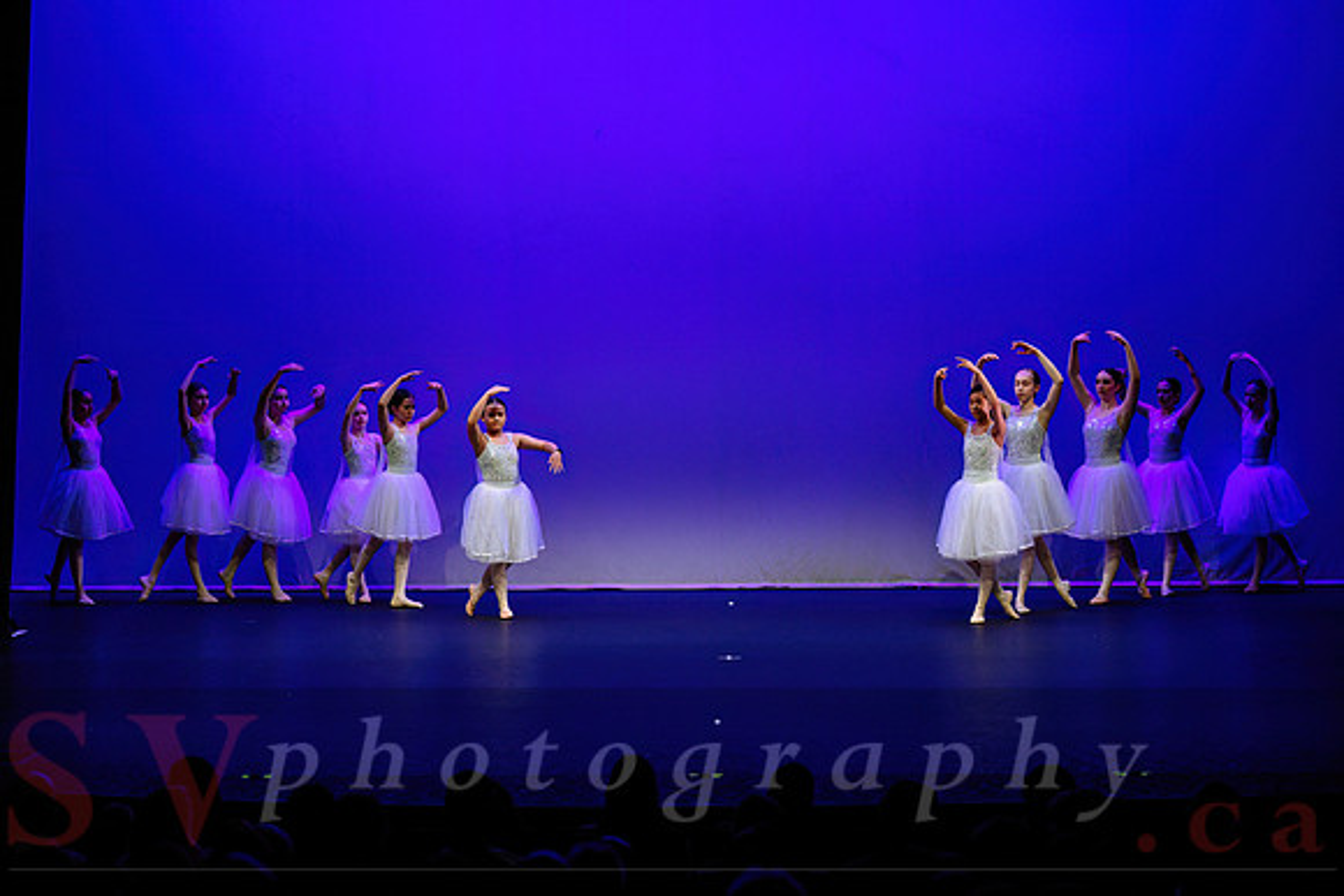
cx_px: 624
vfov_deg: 15.9
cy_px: 501
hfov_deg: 23.6
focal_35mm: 86
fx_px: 3212
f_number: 2.8
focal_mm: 75
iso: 1600
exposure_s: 1/800
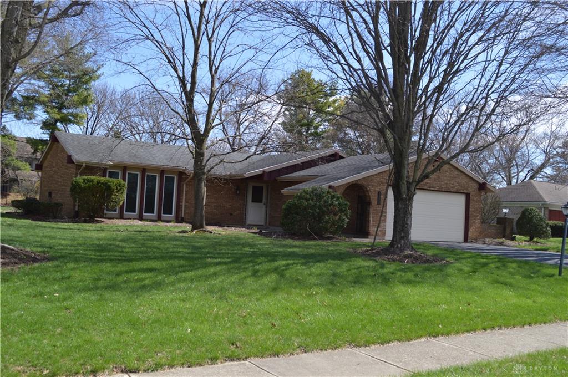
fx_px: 567
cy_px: 188
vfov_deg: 36.8
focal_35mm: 36
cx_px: 284
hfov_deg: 53.2
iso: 100
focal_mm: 24
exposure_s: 1/160
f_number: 6.3
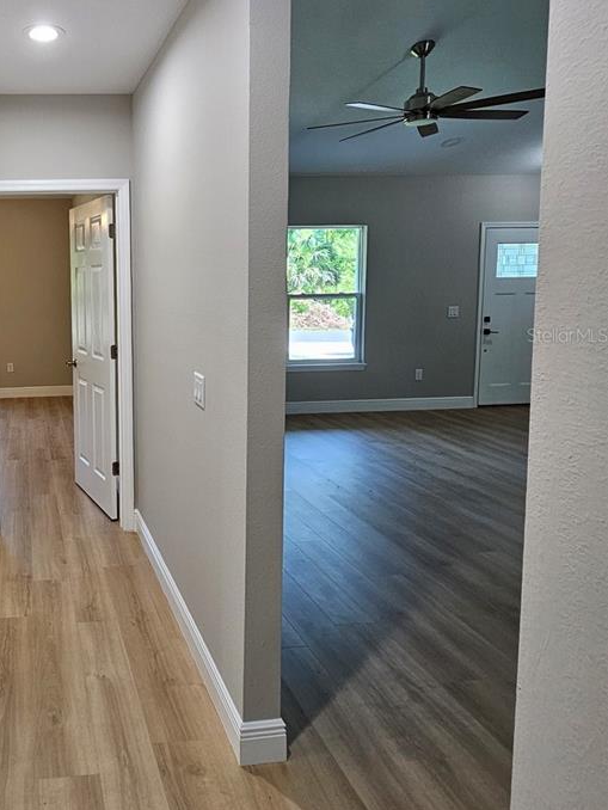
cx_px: 74
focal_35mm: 23
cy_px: 335
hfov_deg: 52.6
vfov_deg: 73.3
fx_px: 538
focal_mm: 2.2
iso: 160
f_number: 2.2
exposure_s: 1/60
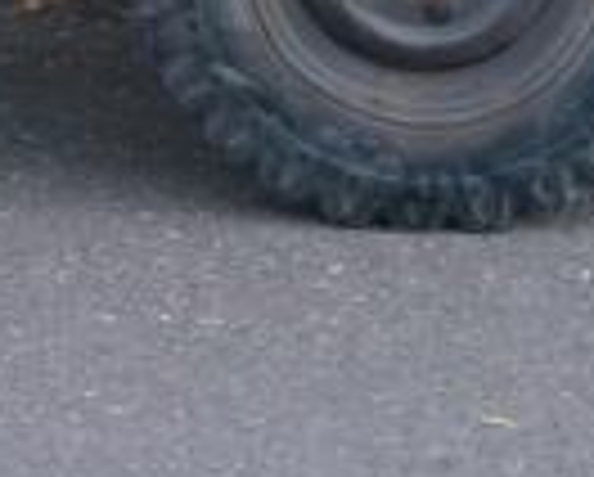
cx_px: -274
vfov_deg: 7.2
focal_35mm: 208
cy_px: -508
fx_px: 3662
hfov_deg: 9.1
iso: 400
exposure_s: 1/25
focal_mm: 7.9
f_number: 4.1
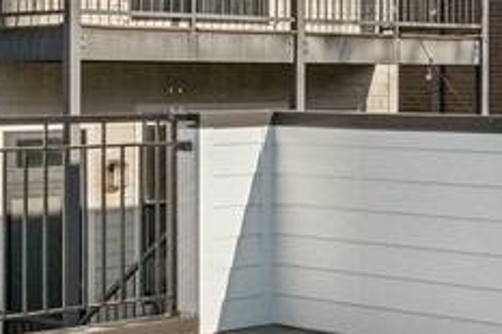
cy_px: 88
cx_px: 299
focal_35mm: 110
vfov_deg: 12.4
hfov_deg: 18.6
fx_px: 1533
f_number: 8
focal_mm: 16
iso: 320
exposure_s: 1/1250
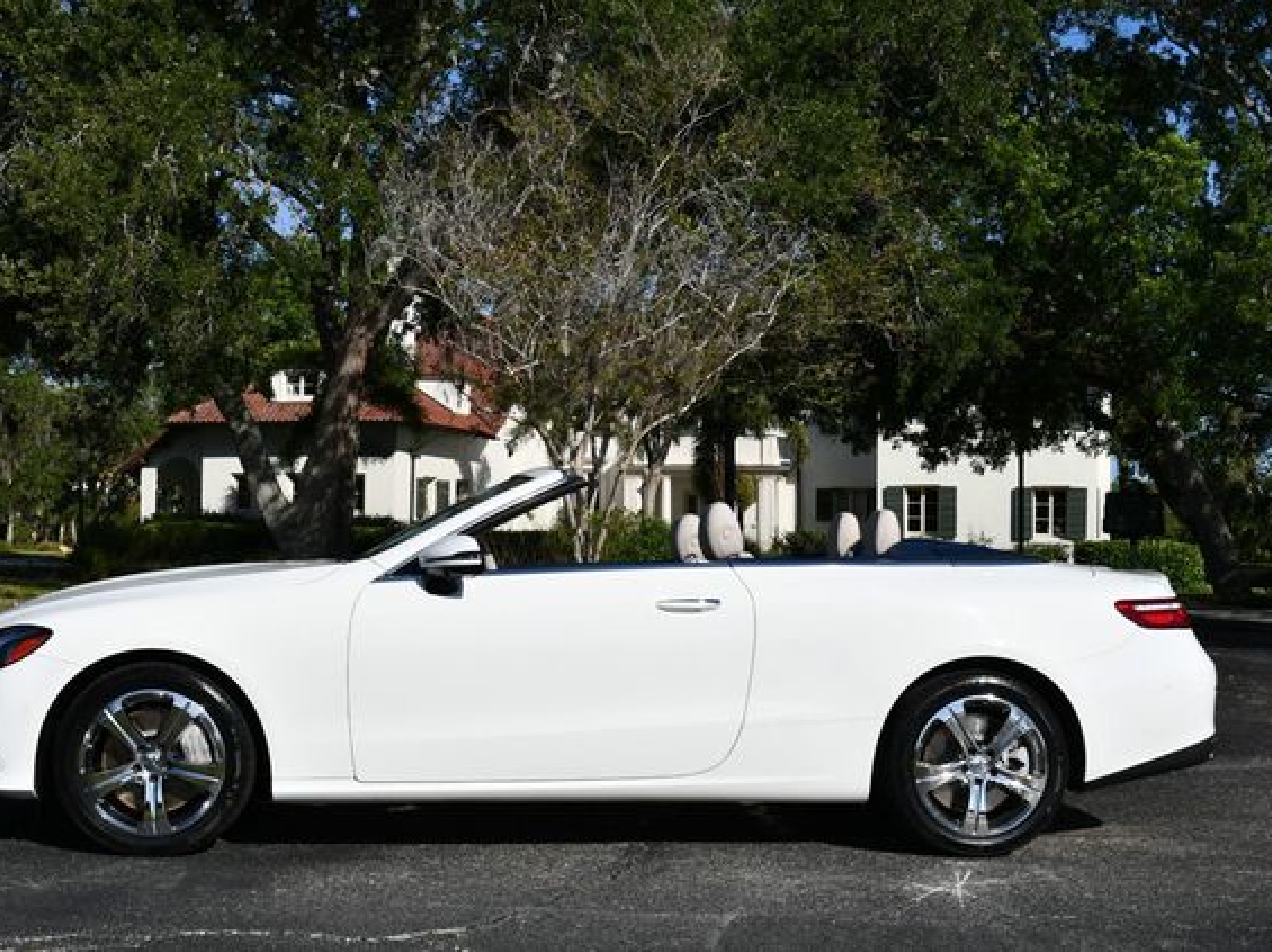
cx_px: 565
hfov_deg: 39.6
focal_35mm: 48
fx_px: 1763
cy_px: 473
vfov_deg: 30.2
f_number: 10
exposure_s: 1/400
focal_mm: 22
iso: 100
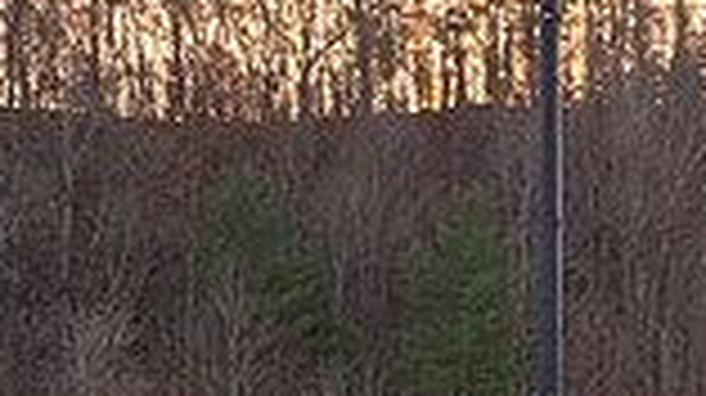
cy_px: 684
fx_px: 4788
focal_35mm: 256
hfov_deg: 8.4
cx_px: 809
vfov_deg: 4.7
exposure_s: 1/3200
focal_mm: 66
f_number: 4
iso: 2000
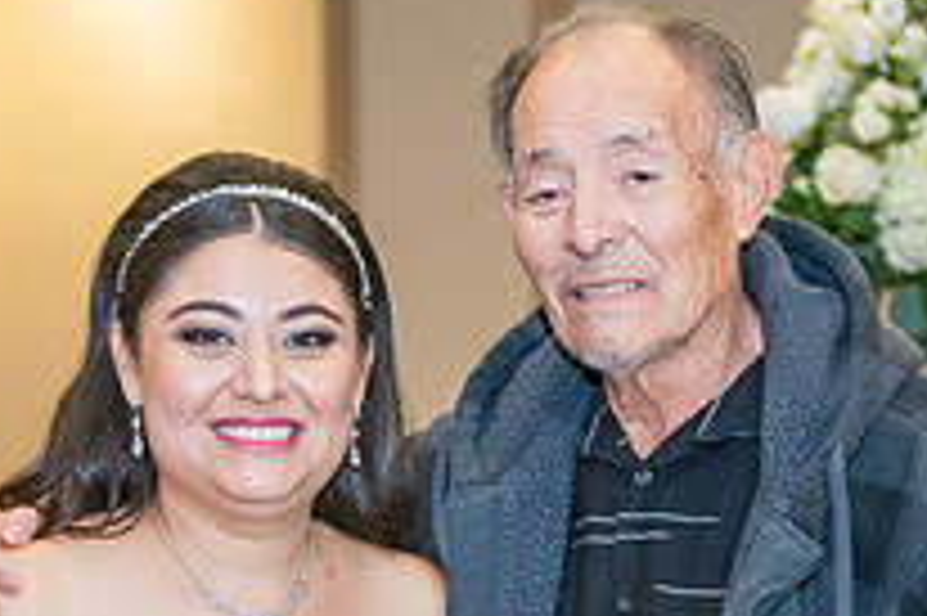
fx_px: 3988
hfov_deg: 13.2
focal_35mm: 155
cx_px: 297
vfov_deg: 8.7
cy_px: 731
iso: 1600
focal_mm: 55
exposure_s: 1/160
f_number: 2.8
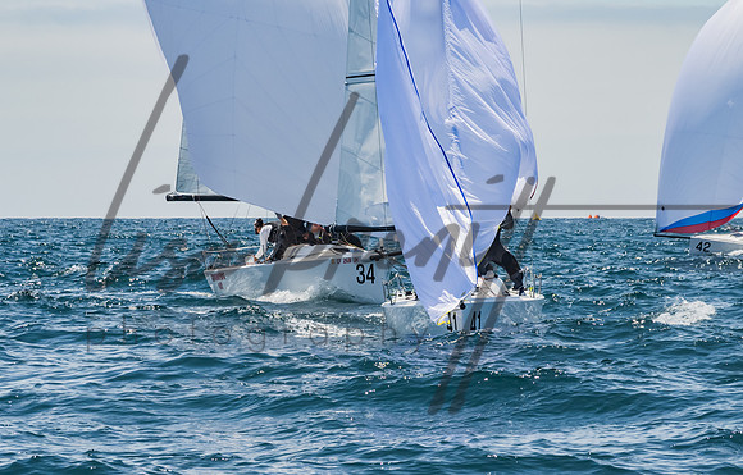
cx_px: 313
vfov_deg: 4.9
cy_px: 286
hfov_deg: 7.7
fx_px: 5541
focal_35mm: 272
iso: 640
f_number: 14
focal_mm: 155
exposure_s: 1/1000
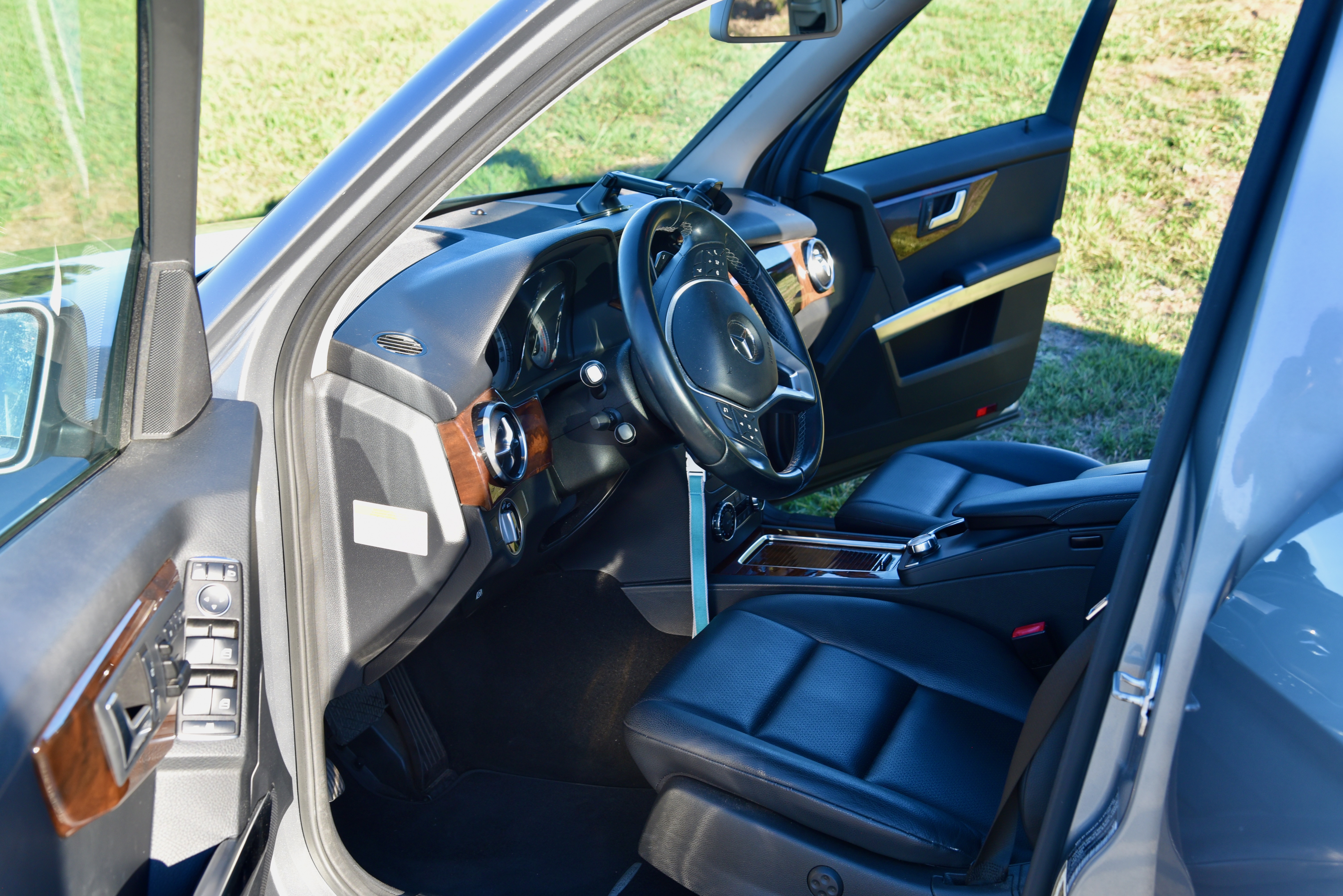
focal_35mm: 46
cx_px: 672
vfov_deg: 29.3
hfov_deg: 42.7
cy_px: 448
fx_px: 1717
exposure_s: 1/125
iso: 400
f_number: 5.6
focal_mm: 46
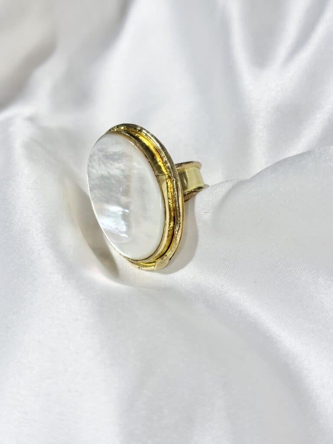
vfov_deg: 36.8
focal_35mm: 52
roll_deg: +7.4
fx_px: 667
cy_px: 222
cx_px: 166
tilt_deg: -32.9
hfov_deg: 28.0
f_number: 1.6
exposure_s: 1/349
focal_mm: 5.96
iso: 32
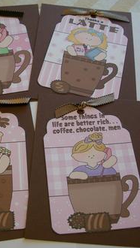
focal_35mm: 52
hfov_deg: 22.8
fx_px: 343
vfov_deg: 39.8
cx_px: 32
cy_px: 124
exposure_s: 1/125
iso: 80
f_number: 3.1
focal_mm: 6.3
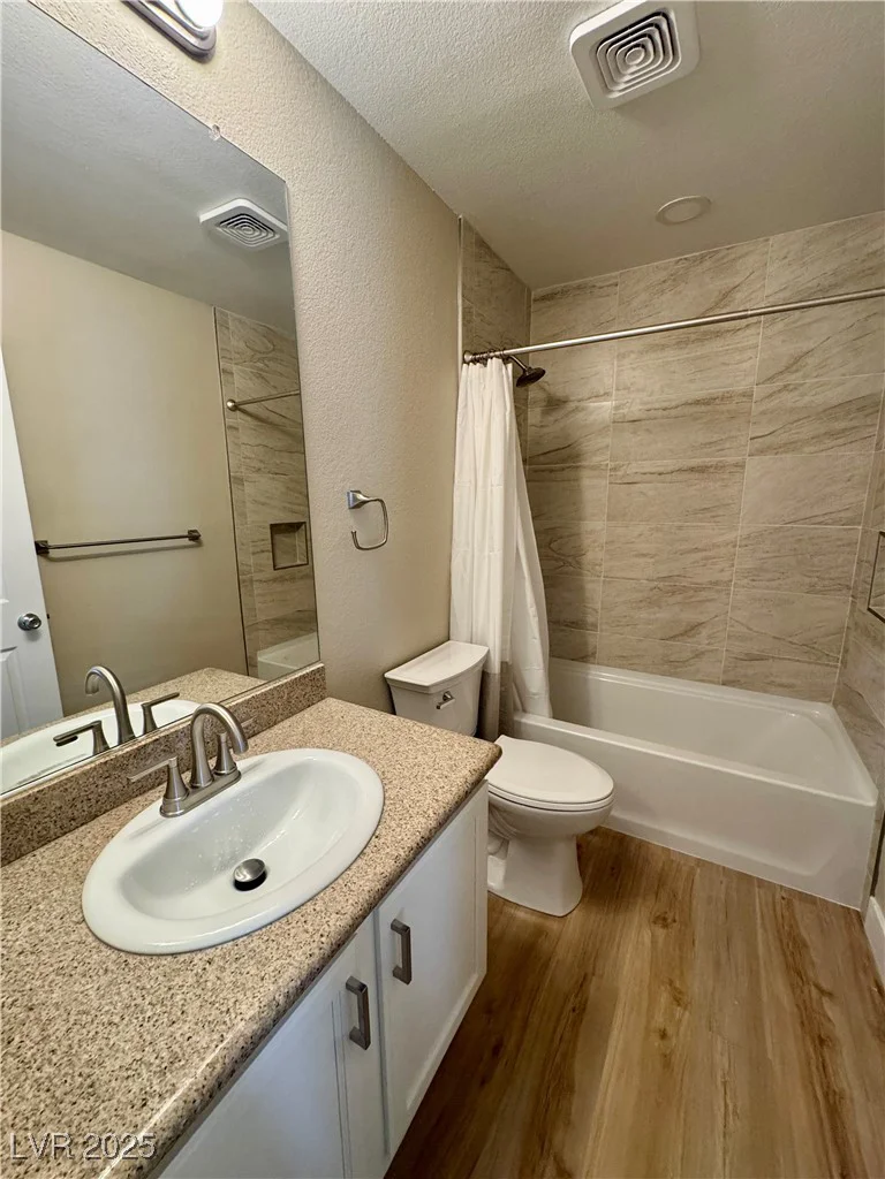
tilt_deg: -11.2
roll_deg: +0.0
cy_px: 590
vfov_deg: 102.1
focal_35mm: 14
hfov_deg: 85.7
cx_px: 442
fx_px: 477
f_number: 2.2
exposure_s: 1/120
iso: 320
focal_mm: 2.22
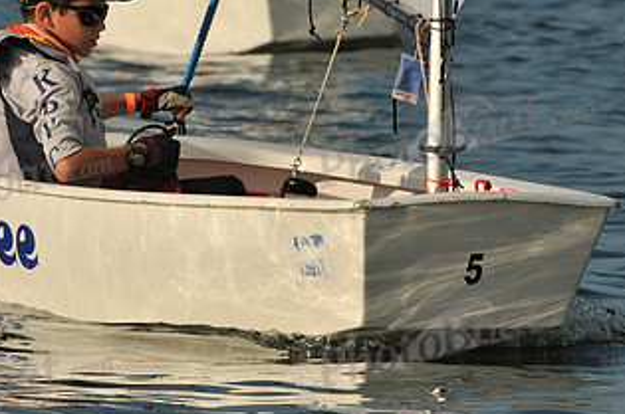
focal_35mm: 912
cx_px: 214
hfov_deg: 2.3
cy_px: 62
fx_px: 15809
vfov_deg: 1.5
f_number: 10
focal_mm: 330
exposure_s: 1/800
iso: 200
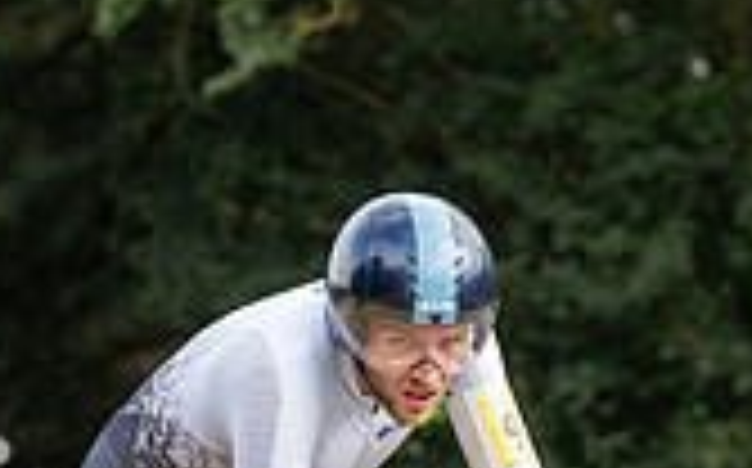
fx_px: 8619
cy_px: 547
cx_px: 450
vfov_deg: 3.1
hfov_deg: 5.0
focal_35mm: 421
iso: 500
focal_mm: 119
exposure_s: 1/1000
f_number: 4
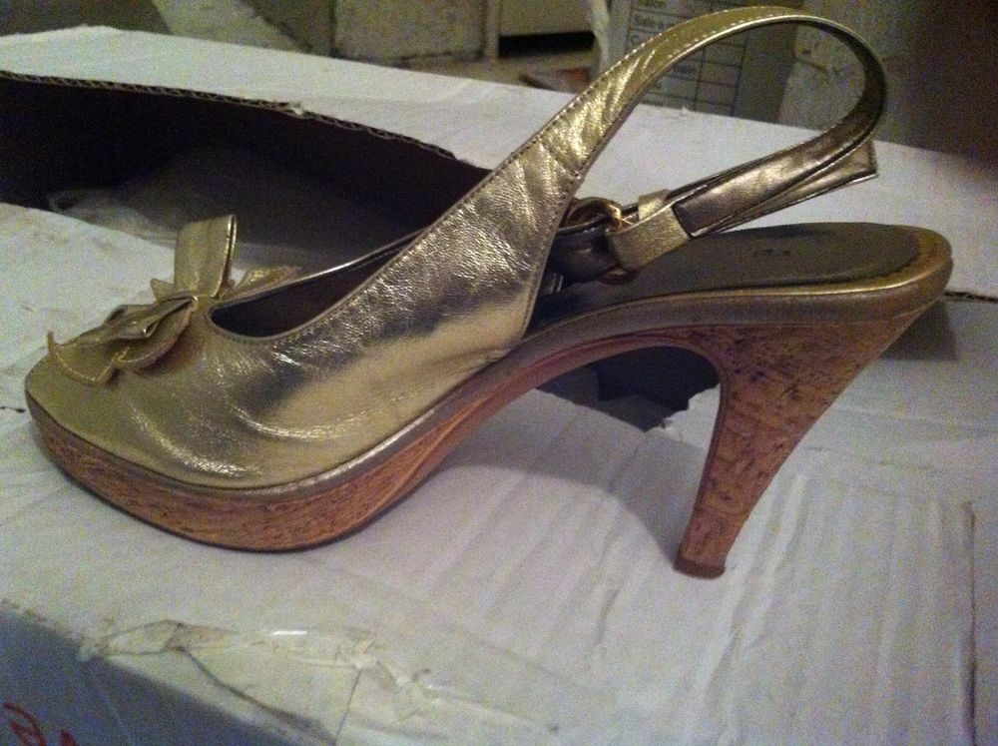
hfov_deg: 52.7
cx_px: 499
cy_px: 373
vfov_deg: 40.6
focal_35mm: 35
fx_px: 1008
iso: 1000
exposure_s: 1/15
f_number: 2.8
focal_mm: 3.85
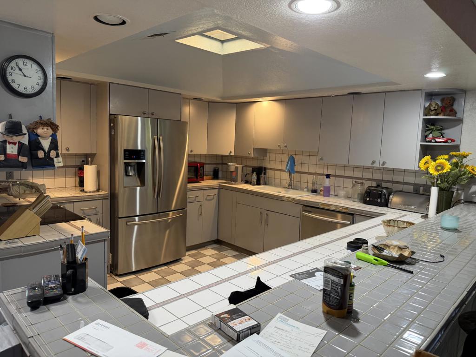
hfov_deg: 71.6
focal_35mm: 24
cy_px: 178
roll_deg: -2.4
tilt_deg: -6.6
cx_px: 238
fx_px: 330
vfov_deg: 56.8
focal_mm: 6.76
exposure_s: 1/60
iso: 125
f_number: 1.78
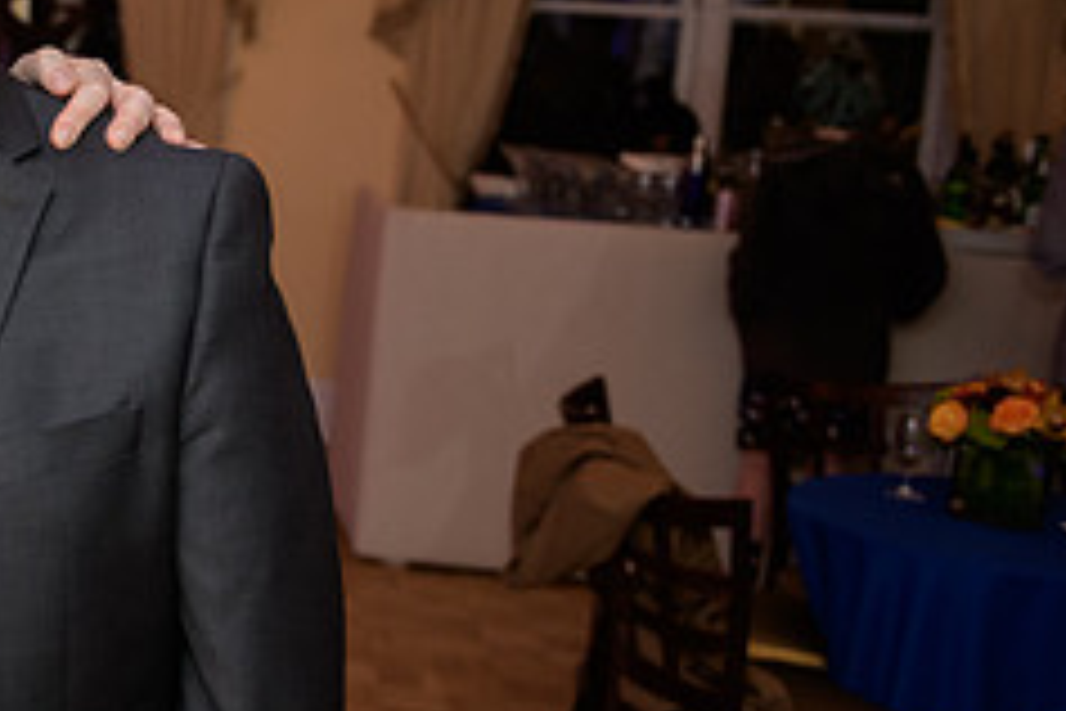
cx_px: -207
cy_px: 241
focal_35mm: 66
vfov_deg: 20.5
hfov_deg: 27.0
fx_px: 1954
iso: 800
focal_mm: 27
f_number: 3.2
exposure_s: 1/125
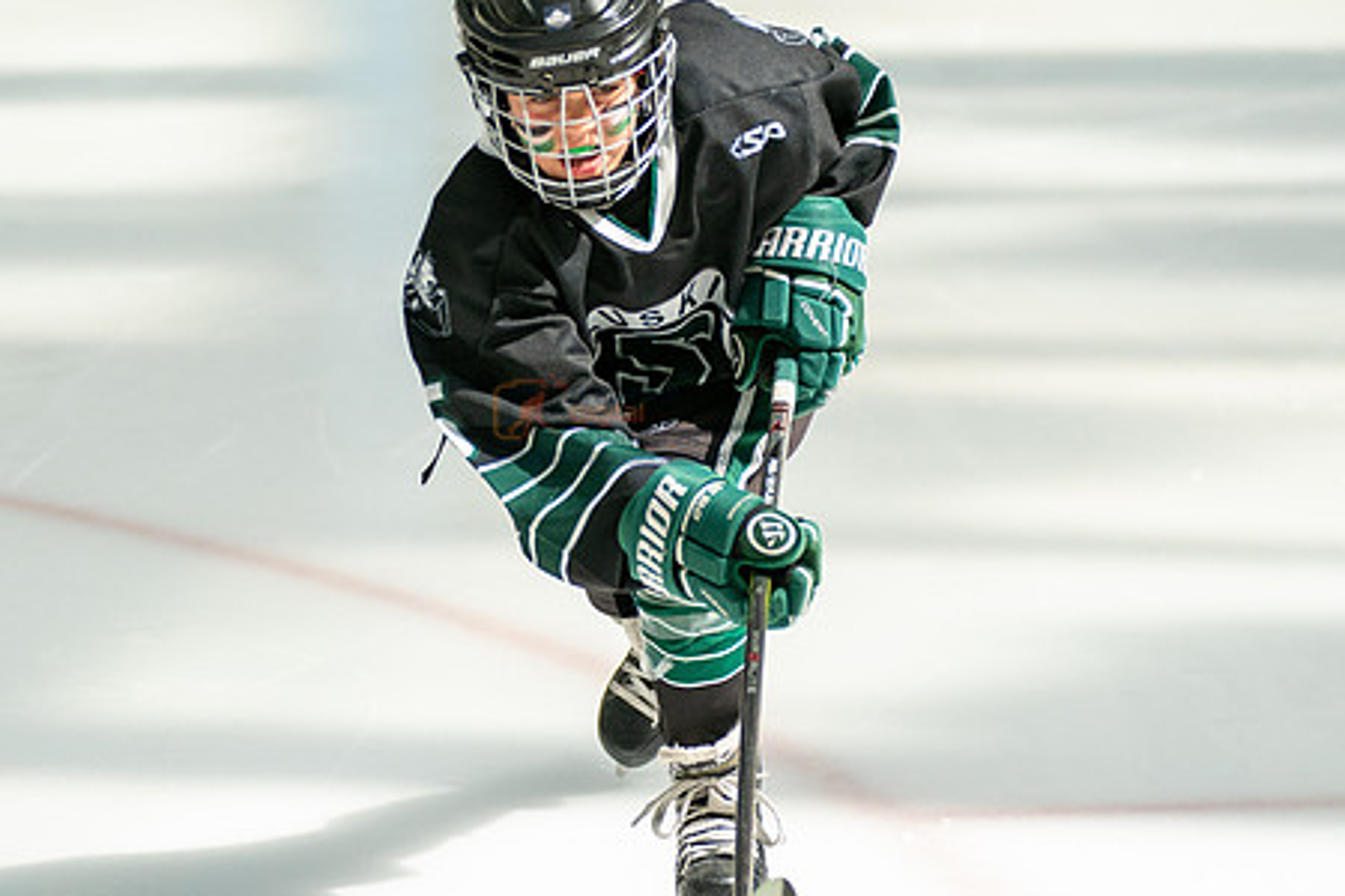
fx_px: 10909
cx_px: 570
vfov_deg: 4.7
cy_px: 253
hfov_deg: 7.1
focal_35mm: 292
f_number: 3.5
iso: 1600
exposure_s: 1/4000
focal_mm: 176
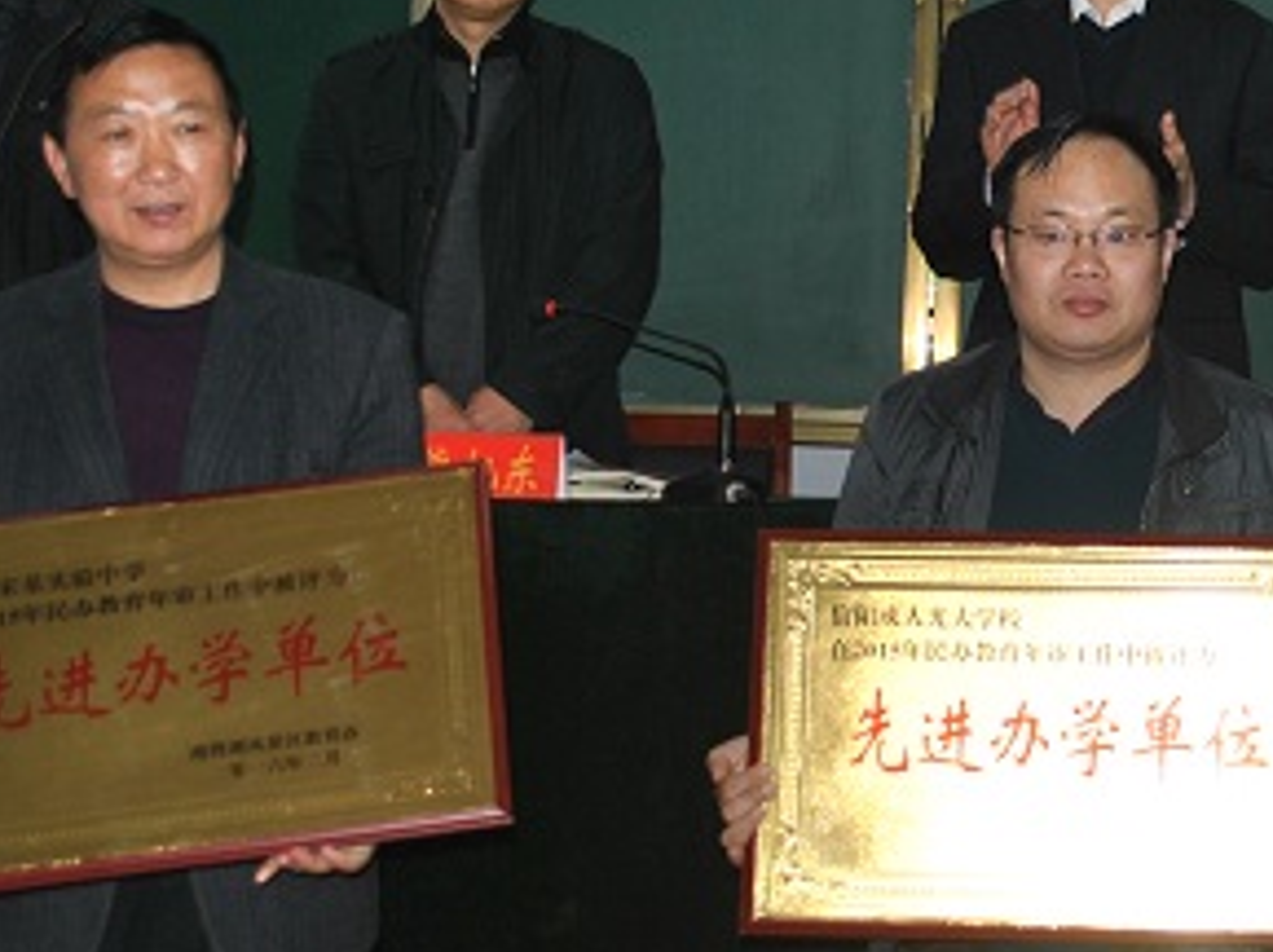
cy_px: 346
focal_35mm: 72
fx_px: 2644
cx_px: 1075
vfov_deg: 20.3
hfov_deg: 26.4
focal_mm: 20
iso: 200
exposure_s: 1/60
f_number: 3.8
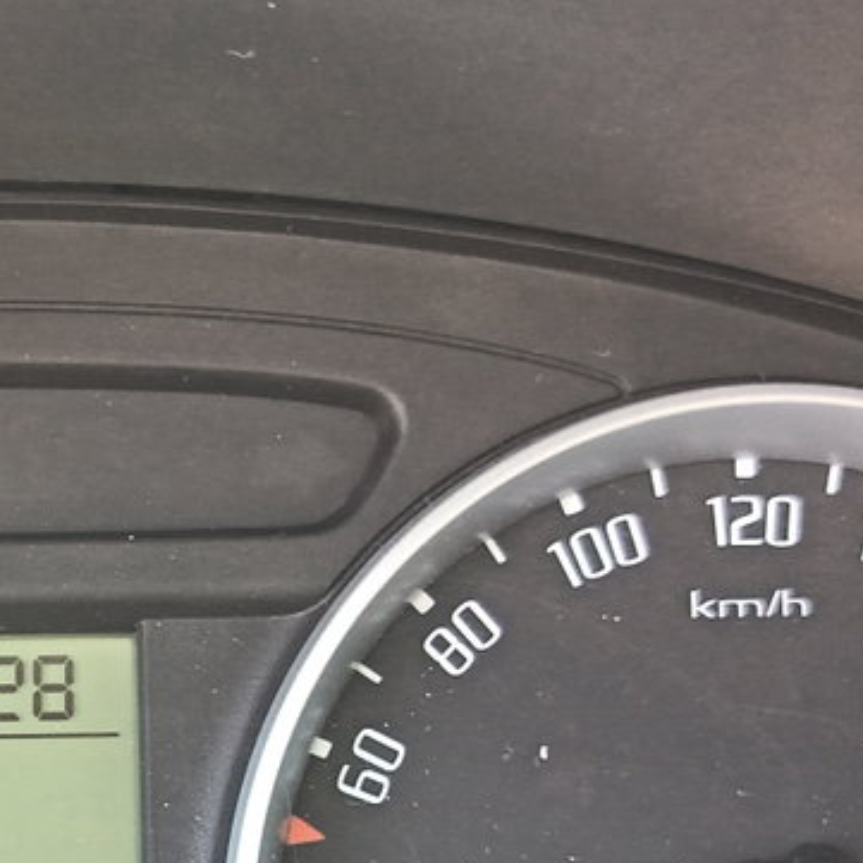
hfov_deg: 17.8
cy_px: 889
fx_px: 2651
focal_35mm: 94
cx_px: -96
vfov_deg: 18.0
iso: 966
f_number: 1.75
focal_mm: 5.25
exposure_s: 1/60
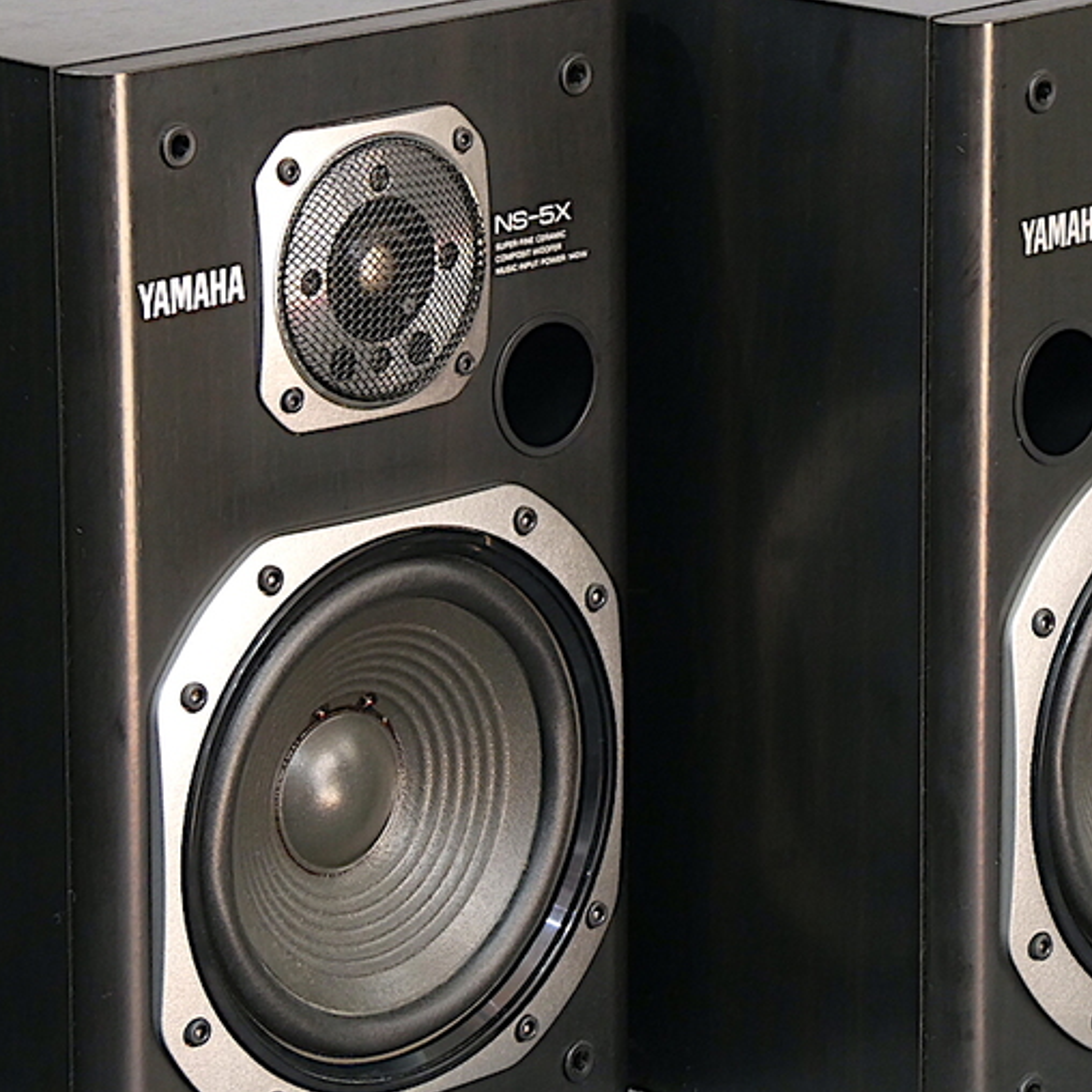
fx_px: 6853
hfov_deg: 9.1
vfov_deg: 9.1
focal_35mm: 192
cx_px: 550
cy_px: 518
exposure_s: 1/5
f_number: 5.1
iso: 200
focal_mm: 20.6
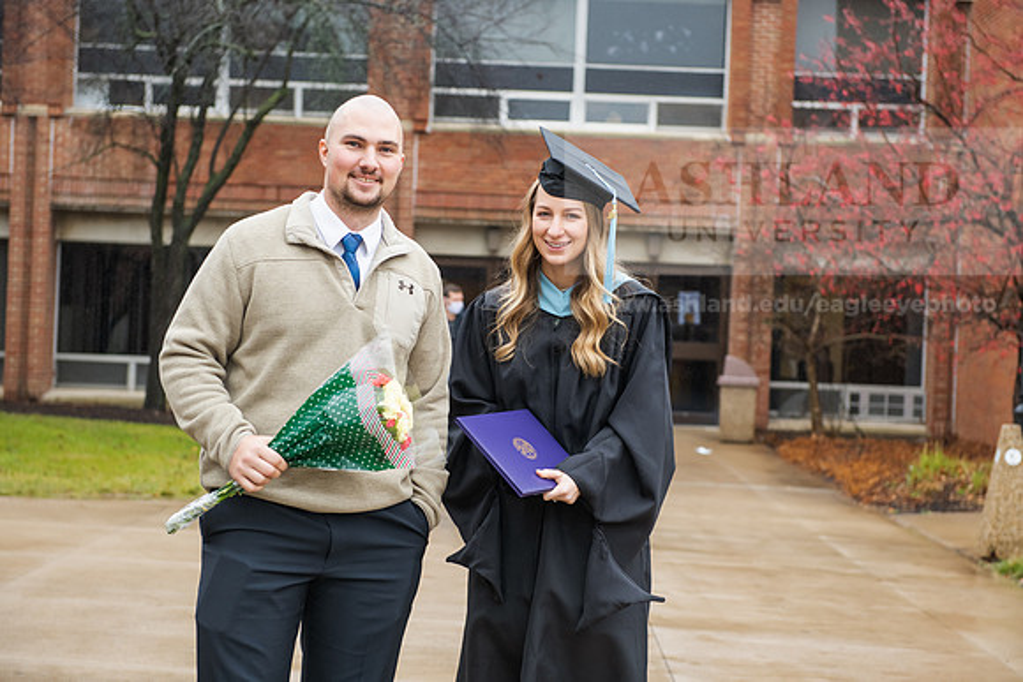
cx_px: 512
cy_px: 341
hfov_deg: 28.8
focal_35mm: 70
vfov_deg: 19.5
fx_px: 1990
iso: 640
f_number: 4.5
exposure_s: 1/400
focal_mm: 70
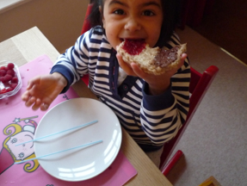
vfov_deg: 38.1
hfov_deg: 50.0
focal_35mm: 37
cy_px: 55
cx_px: 114
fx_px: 264
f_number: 2.8
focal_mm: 4.4
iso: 400
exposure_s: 1/10
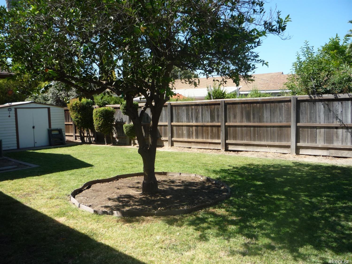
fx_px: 305
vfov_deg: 46.8
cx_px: 176
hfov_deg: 60.0
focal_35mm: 30
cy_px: 132
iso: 100
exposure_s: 1/320
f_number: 4
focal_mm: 5.2
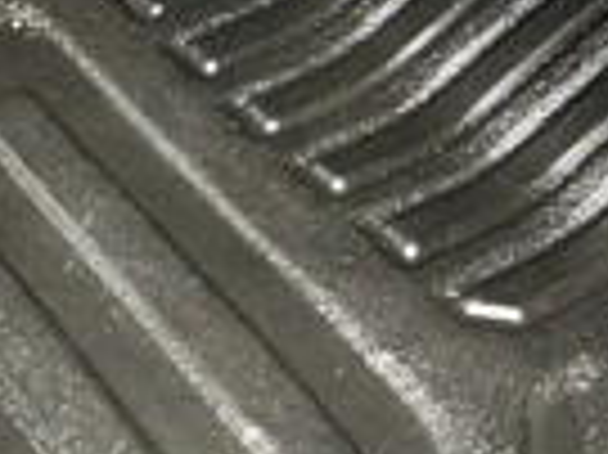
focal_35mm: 83
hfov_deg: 23.2
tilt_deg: -42.8
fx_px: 1457
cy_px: 144
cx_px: 99
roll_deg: +0.4
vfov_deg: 17.7
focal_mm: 3
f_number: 1.8
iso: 320
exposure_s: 1/48
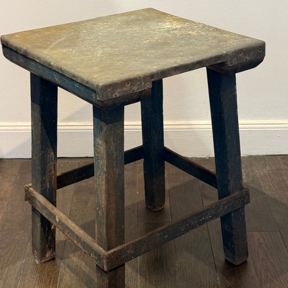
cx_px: 147
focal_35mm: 65
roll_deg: +1.1
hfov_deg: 26.5
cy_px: 141
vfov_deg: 26.5
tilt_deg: -25.3
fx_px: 612
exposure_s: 1/50
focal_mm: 6.76
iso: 200
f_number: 1.78
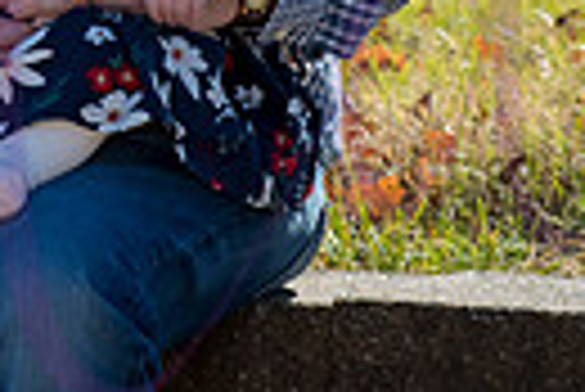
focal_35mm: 499
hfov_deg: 4.1
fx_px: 8118
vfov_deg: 2.8
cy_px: -304
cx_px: -140
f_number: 6.3
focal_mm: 112
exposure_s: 1/500
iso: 400
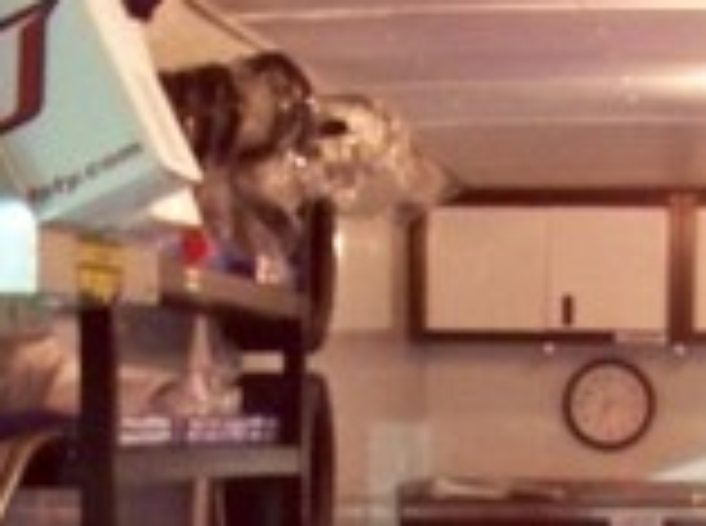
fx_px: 3276
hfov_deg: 12.1
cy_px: 861
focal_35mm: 161
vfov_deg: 8.9
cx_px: 809
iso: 400
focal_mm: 5.85
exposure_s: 1/2.5
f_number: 2.8
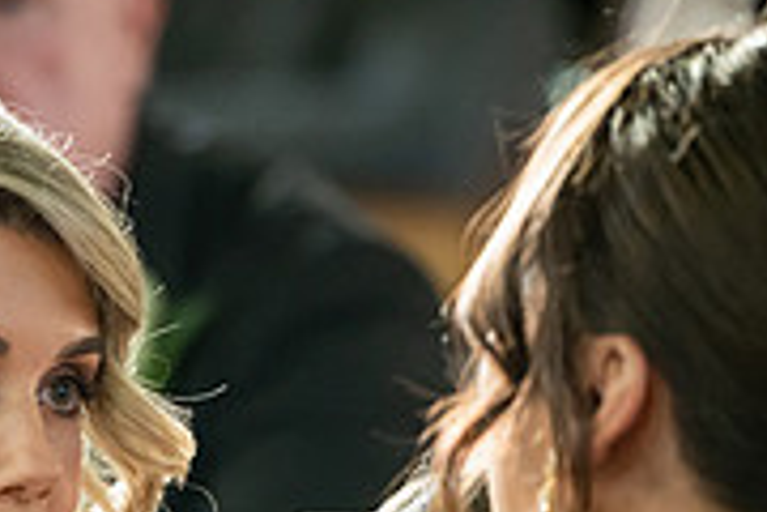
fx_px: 13741
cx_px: -77
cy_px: 693
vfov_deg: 2.1
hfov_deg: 3.2
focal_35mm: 645
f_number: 2.8
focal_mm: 200
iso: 1000
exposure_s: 1/160
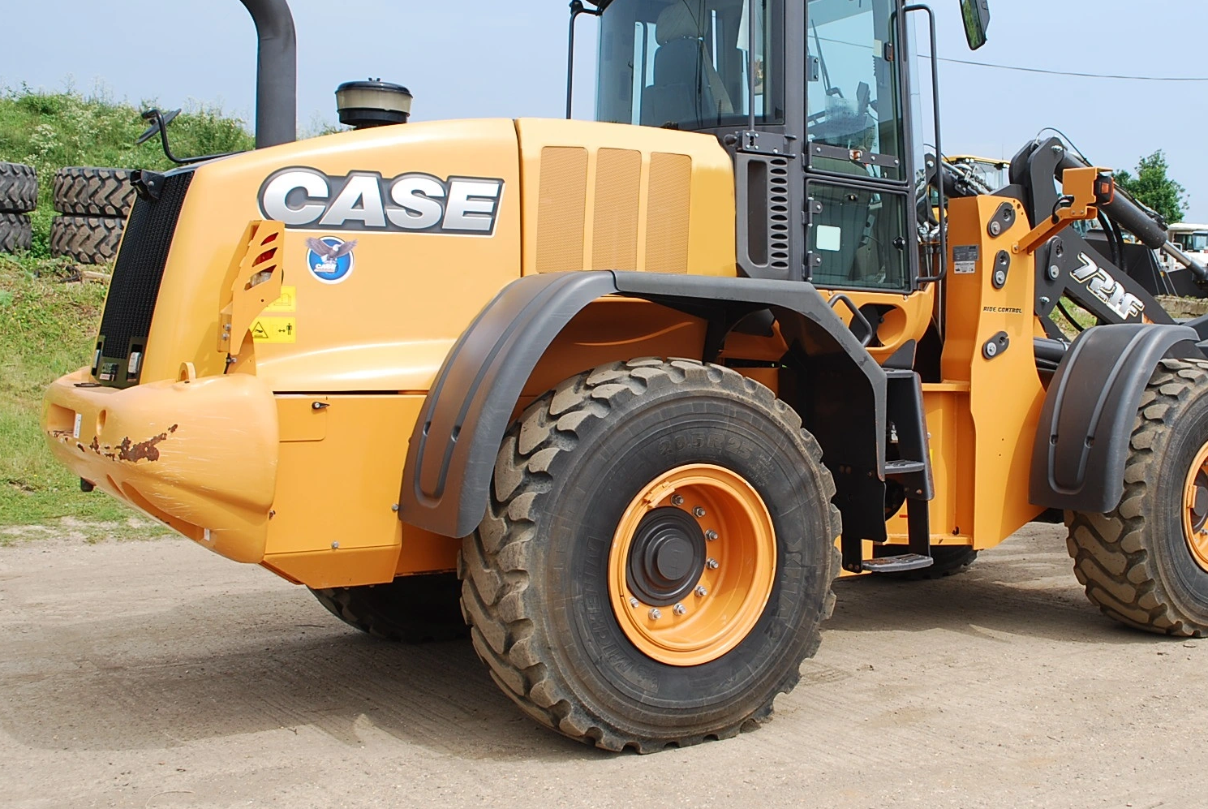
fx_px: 1310
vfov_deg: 34.2
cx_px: 781
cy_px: 325
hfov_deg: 48.8
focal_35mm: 39
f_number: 7.1
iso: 100
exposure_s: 1/200
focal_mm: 20
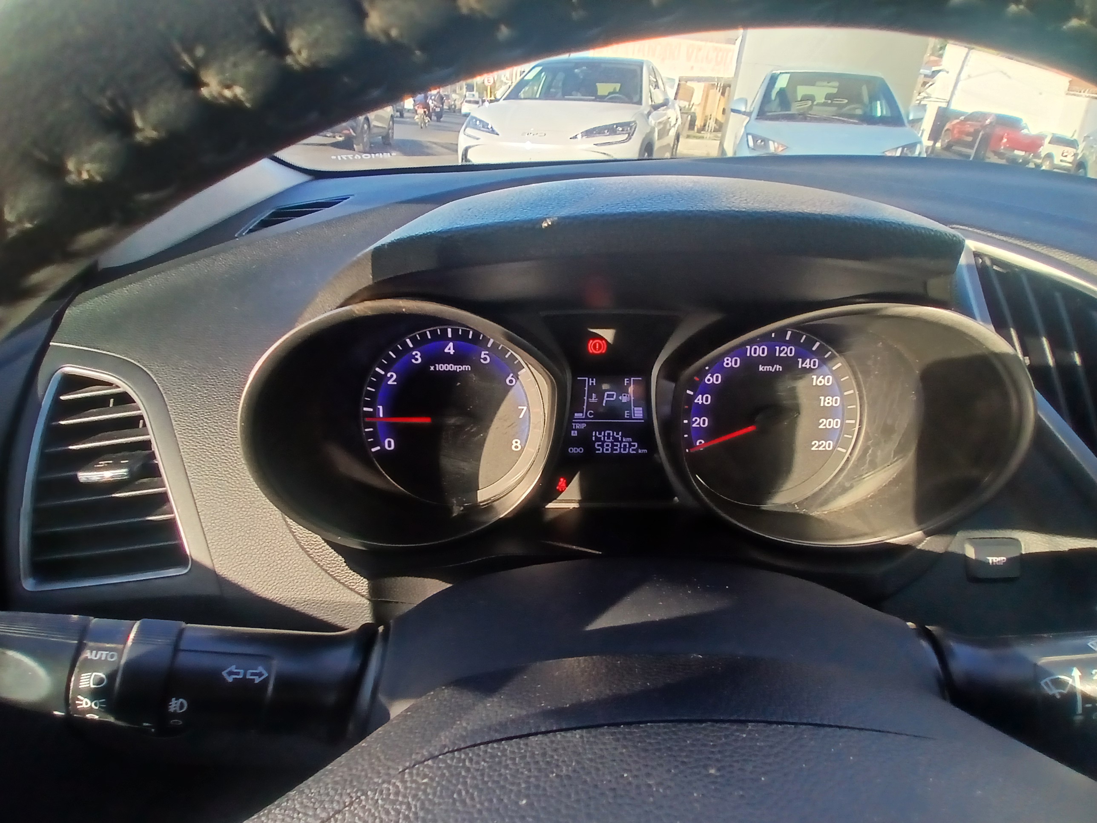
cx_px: 548
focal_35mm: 17
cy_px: 412
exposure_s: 1/60
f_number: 2.2
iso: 50
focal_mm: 1.4
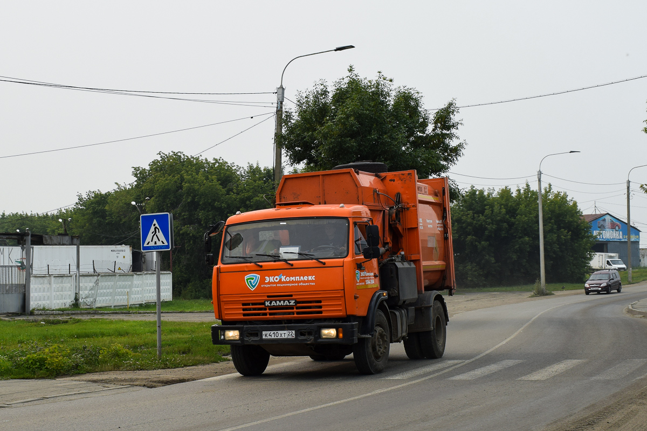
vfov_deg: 33.0
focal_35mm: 40
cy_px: 216
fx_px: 728
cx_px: 324
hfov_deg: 47.9
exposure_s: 1/400
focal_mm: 27
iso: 200
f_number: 10
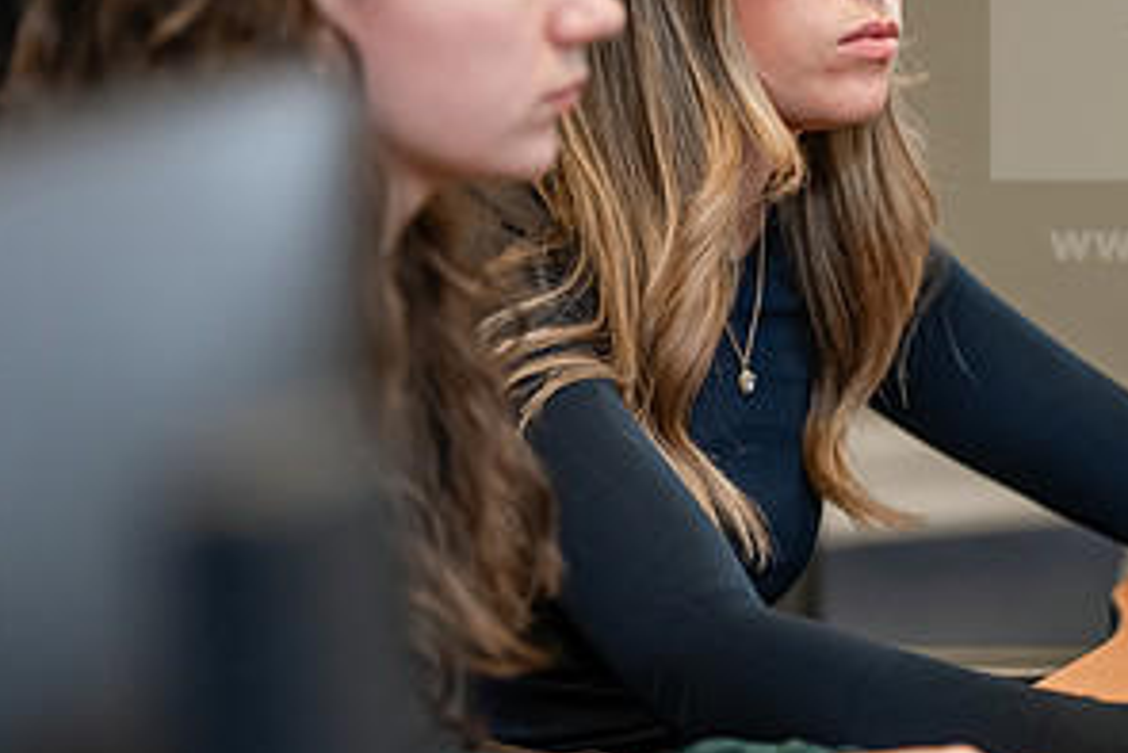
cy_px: 323
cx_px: 876
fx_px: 5862
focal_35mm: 187
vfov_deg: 7.4
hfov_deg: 11.0
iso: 1000
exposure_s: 1/160
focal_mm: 95
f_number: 2.8
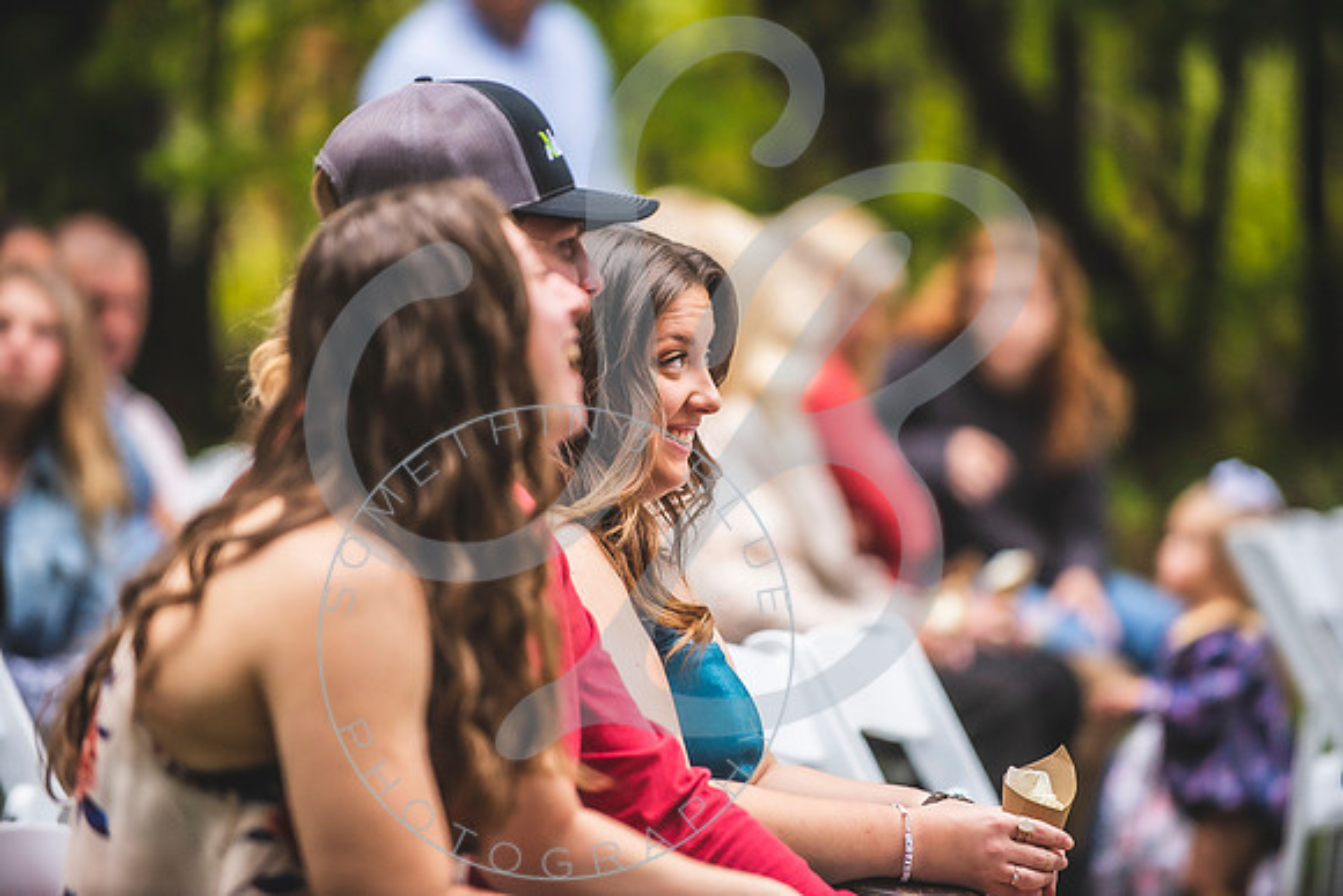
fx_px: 7463
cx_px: 672
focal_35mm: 200
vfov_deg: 6.9
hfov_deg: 10.3
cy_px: 448
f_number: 2.8
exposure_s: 1/640
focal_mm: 200
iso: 400
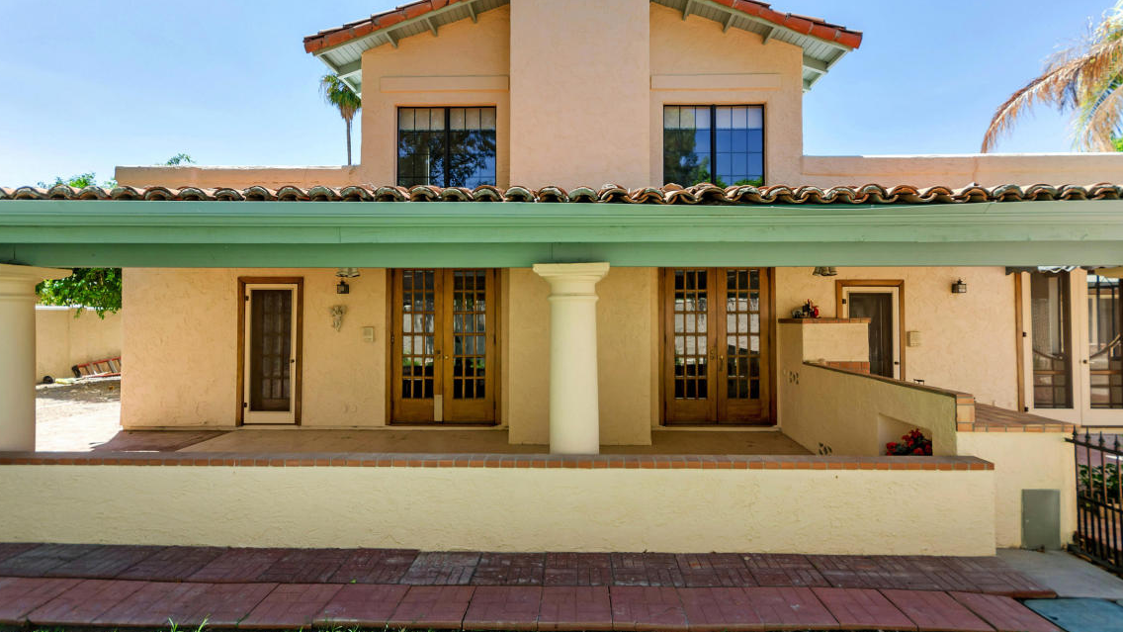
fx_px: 476
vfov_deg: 67.0
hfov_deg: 99.4
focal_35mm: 16
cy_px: 291
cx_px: 566
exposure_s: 1/250
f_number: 8
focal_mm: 10
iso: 250
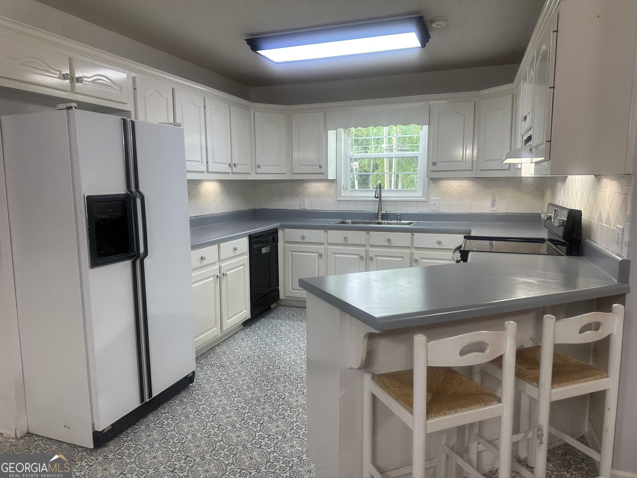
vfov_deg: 56.8
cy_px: 239
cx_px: 318
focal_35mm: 24
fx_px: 442
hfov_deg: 71.6
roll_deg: +0.4
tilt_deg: -6.9
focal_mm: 6.86
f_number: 1.78
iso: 100
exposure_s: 1/120
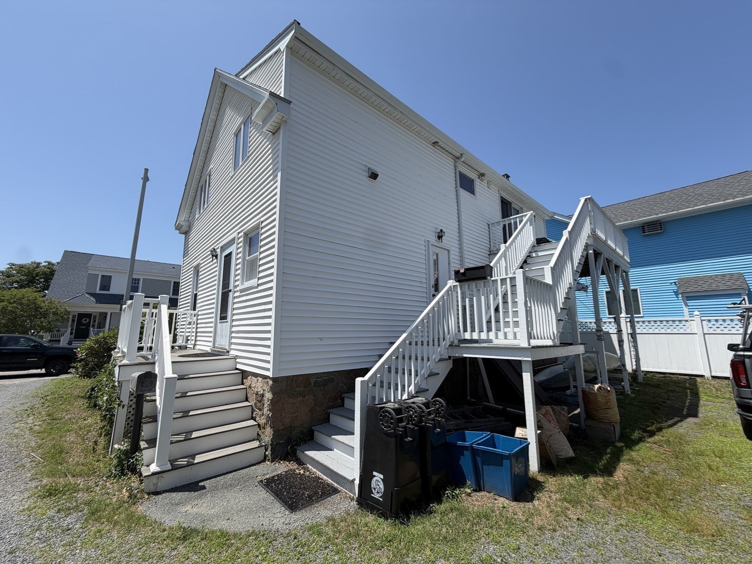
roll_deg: +0.0
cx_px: 376
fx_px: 304
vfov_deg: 85.7
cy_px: 282
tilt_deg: +9.6
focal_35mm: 14
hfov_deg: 102.1
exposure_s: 1/820
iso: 20
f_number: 2.2
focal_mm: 2.22
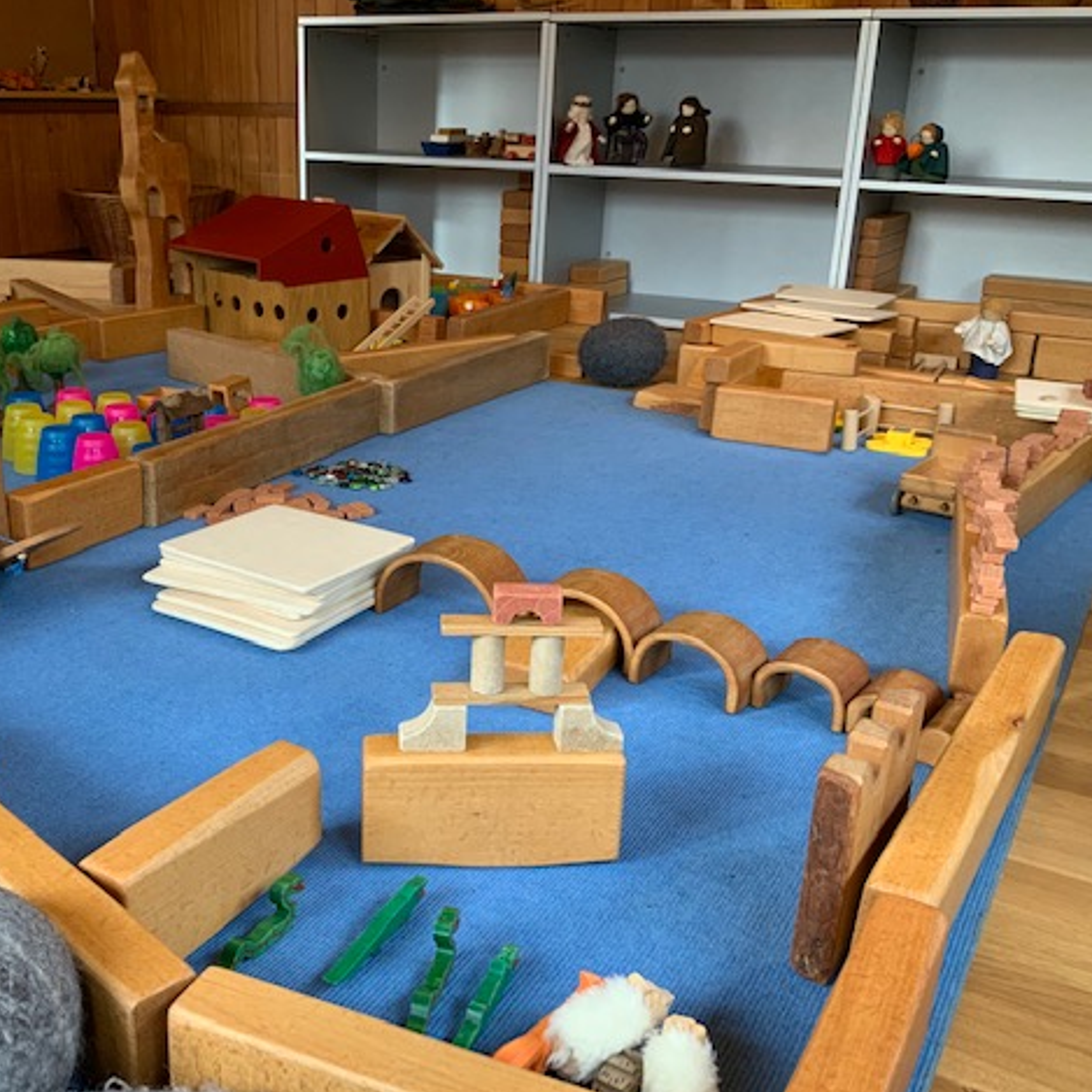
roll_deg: -0.2
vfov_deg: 47.2
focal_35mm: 35
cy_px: 549
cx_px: 421
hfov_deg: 46.9
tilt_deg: -20.5
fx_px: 1249
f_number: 1.8
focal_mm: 3
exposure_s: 1/50
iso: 64
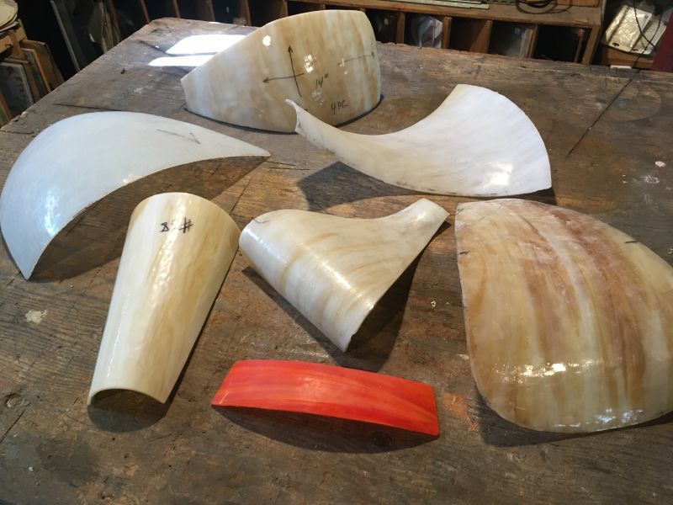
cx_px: 336
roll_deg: -0.1
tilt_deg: -44.8
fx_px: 564
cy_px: 252
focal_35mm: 29
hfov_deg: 61.7
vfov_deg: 48.2
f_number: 2.2
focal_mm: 4.15
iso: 80
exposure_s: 1/30
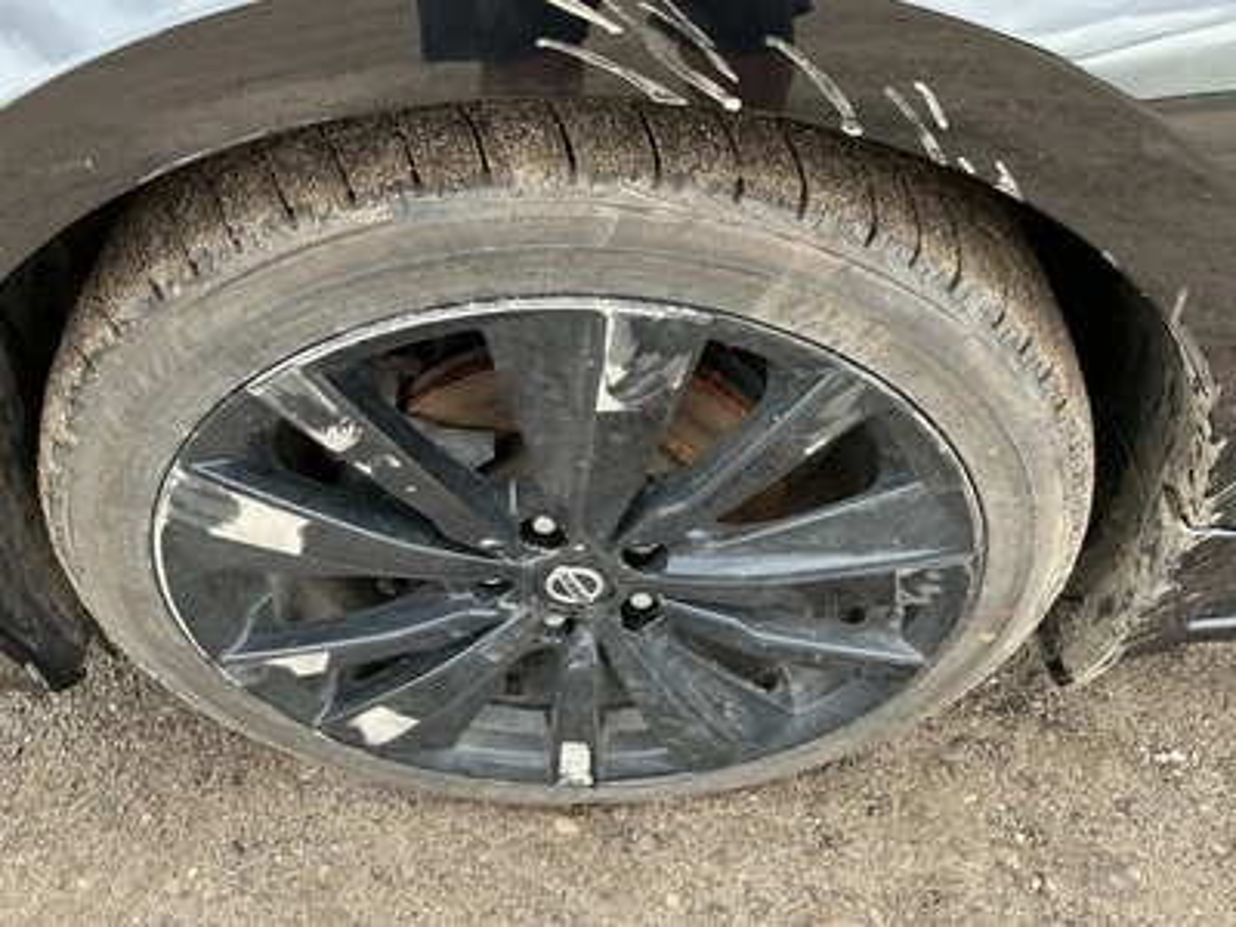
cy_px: 464
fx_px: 1000
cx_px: 618
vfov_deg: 49.7
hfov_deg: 63.4
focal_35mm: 28
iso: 32
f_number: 1.8
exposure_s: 1/172
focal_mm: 3
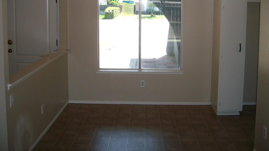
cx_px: 140
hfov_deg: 45.5
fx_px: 321
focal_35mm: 45
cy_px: 33
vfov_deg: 26.1
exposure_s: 1/178
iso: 80
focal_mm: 5.8
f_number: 2.8
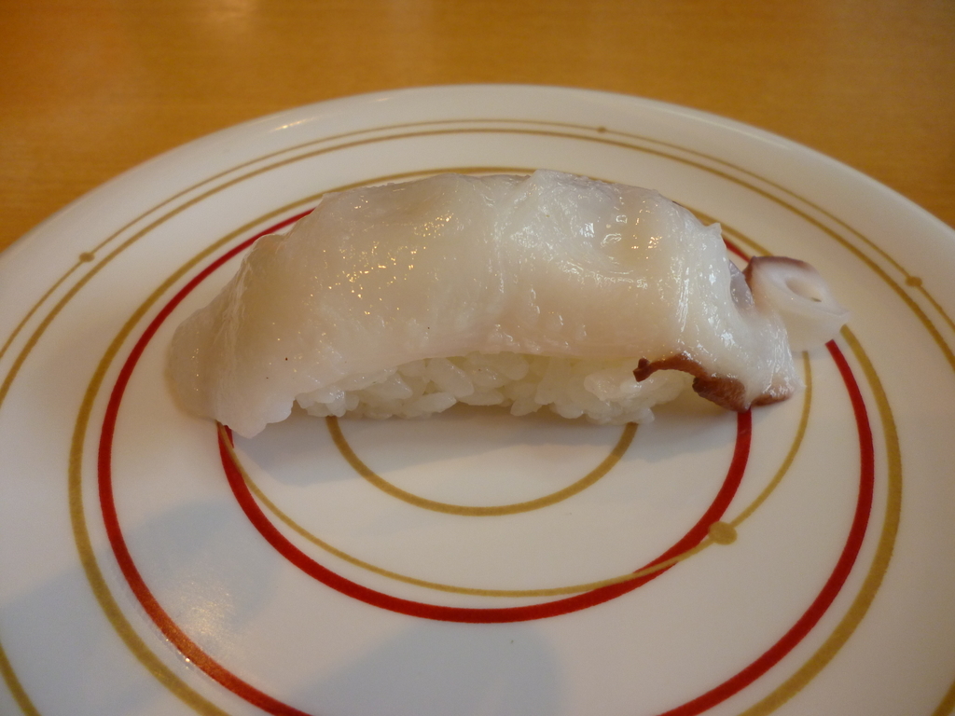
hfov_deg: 63.4
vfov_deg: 49.7
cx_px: 478
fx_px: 772
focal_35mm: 28
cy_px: 358
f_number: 3.1
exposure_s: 1/60
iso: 160
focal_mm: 5
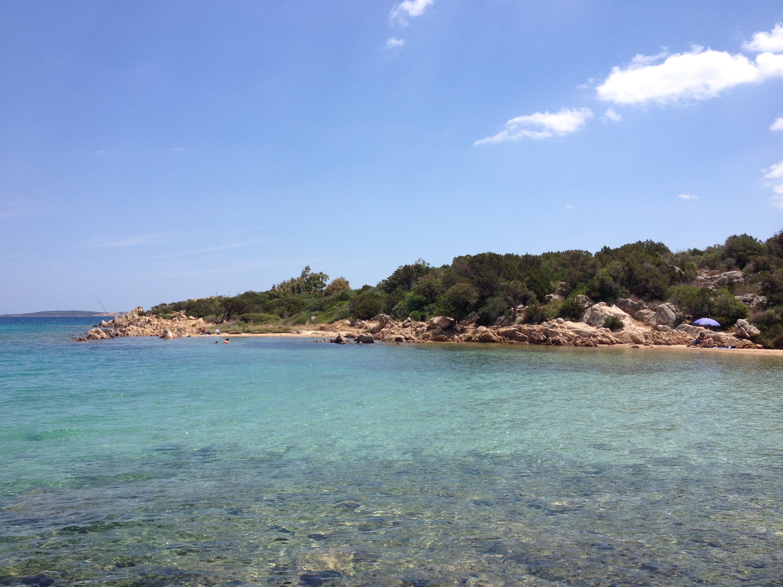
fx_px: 792
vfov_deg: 40.7
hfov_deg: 52.6
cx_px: 392
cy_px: 294
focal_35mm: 35
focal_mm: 4.28
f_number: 2.4
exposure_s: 1/1972
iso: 50
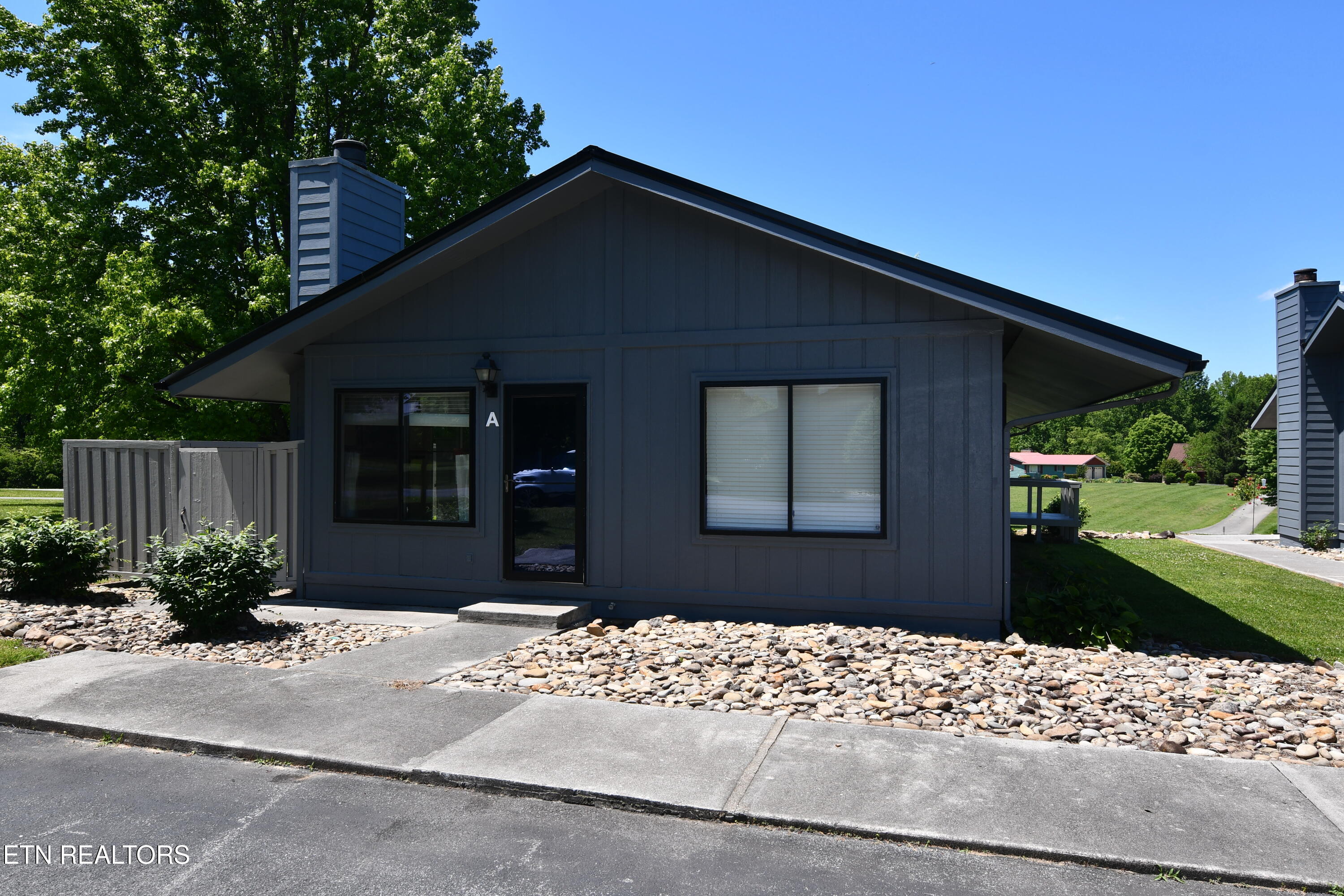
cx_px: 672
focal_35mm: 24
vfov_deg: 53.1
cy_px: 448
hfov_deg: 73.7
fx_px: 896
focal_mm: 16
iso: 100
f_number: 9
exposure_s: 1/250
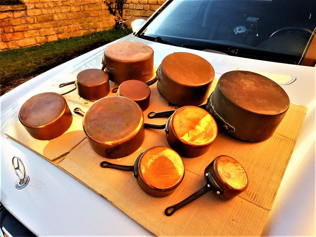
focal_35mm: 25
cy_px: 118
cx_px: 158
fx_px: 228
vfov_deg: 54.9
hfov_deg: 69.4
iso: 400
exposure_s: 1/640
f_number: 3.3
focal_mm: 4.5
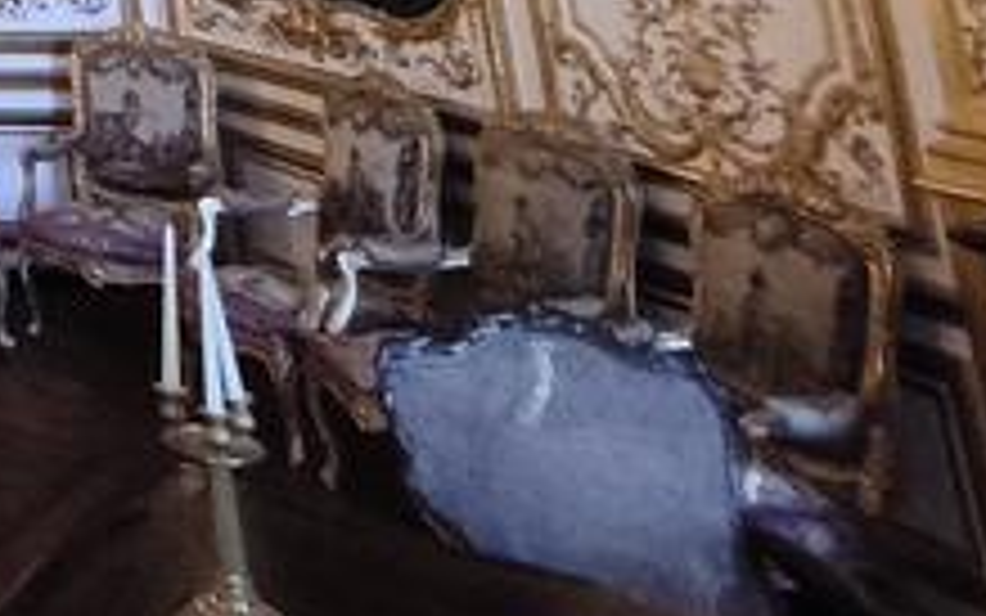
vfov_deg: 16.9
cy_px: -605
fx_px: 1559
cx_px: -720
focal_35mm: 58
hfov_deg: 22.8
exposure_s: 1/33.3
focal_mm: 1.65
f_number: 2.2
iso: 400
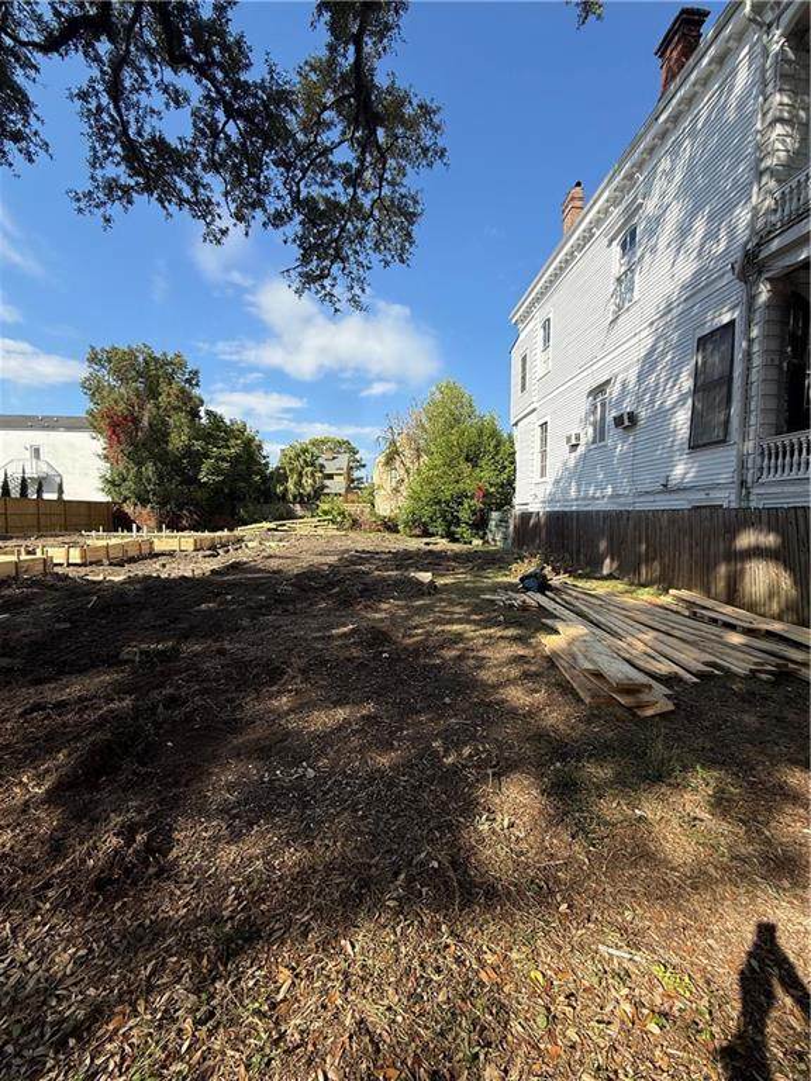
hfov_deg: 85.7
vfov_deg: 102.1
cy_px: 540
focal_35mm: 14
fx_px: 437
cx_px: 406
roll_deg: -1.0
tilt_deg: -3.0
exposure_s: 1/1613
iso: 50
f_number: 2.2
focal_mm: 2.22
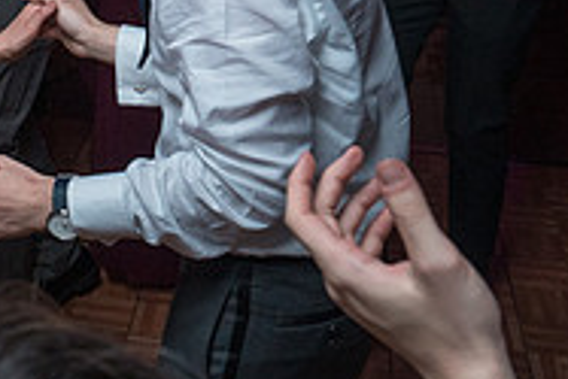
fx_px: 1232
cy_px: 43
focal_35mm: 78
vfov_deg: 17.3
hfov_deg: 24.3
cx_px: -56
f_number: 5.6
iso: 2000
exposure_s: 1/200
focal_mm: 24
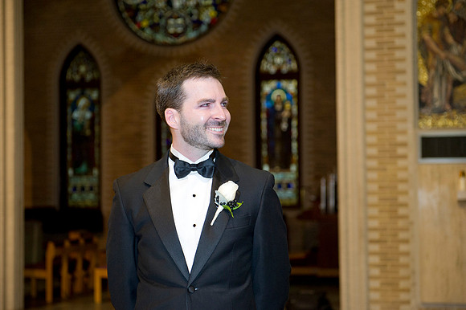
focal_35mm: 70
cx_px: 233
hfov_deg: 28.9
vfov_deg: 19.4
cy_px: 155
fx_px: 906
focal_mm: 70
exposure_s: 1/60
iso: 1250
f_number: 3.5
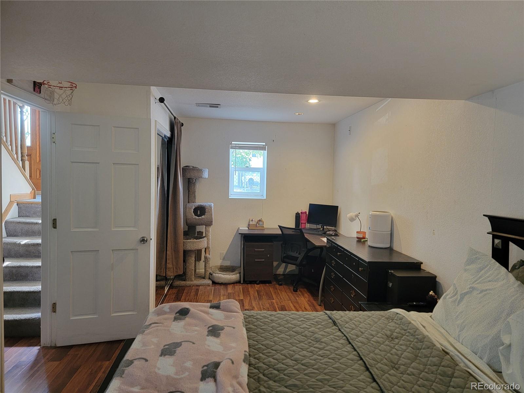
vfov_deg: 56.8
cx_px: 262
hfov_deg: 71.6
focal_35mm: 24
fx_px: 363
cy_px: 196
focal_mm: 6.7
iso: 250
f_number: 1.8
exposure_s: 1/60
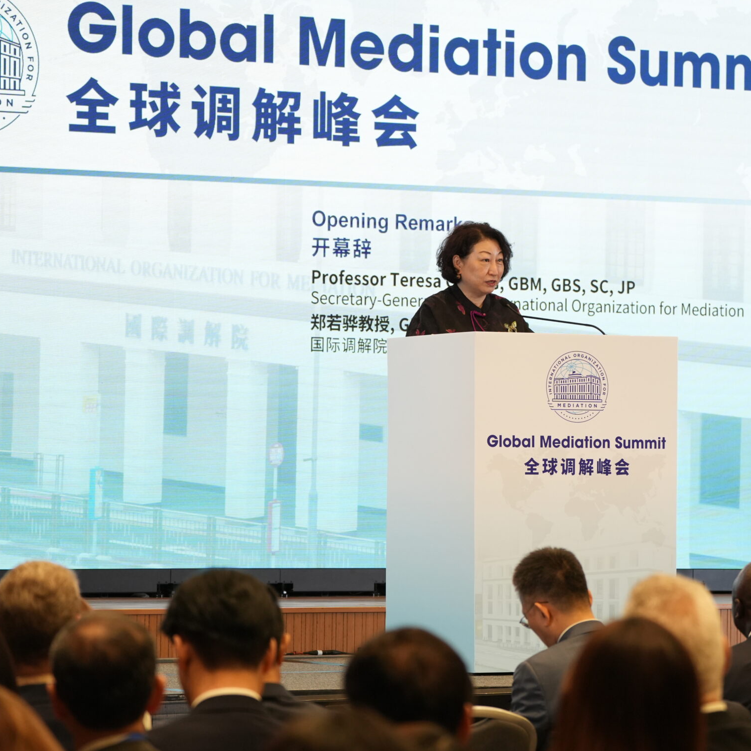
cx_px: 478
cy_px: 360
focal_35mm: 194
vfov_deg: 9.0
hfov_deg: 9.0
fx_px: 4762
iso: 2000
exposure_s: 1/160
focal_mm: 135
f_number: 5
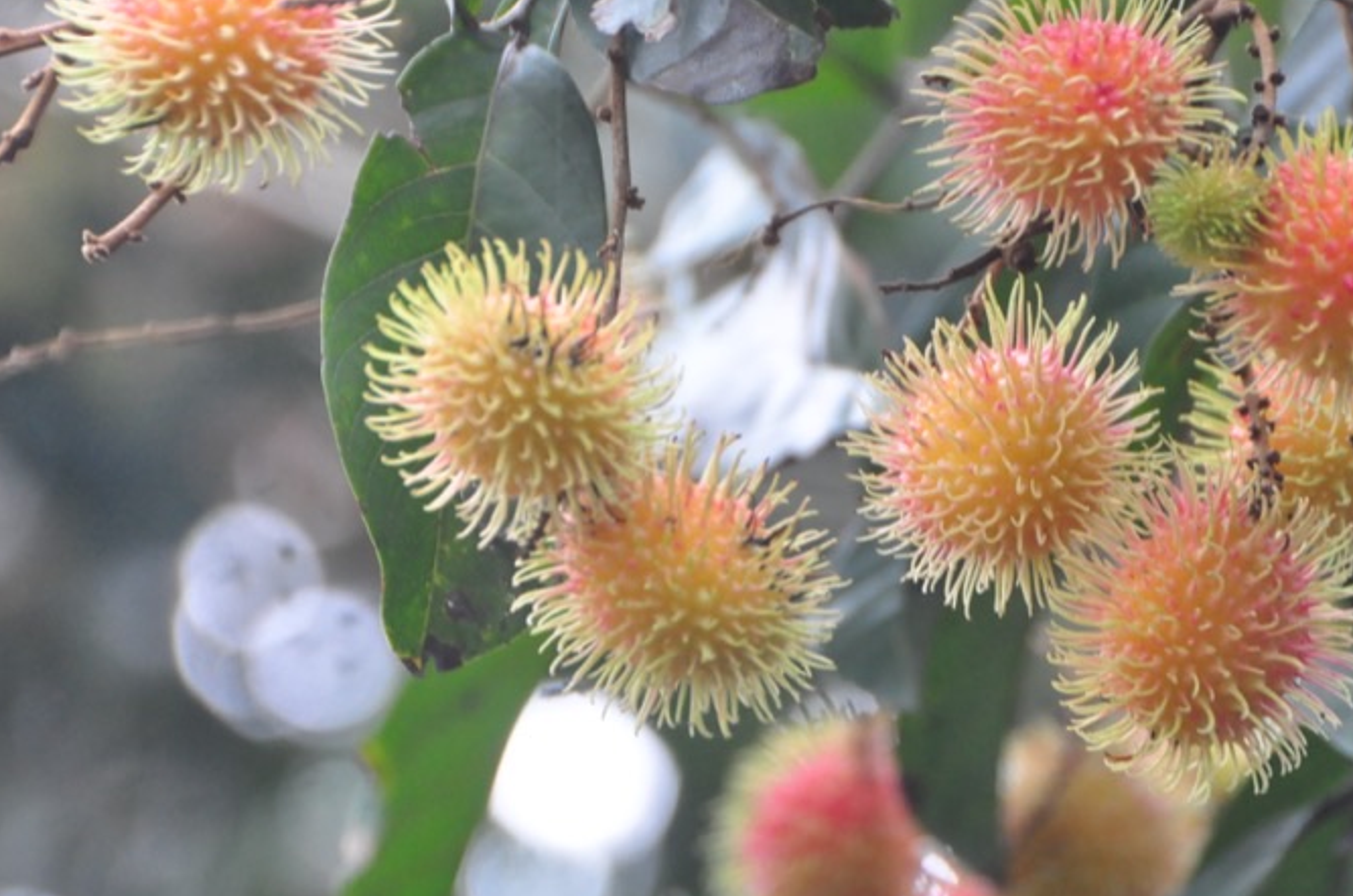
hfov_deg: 5.1
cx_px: 746
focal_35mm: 405
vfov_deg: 3.4
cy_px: 354
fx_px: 15192
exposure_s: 1/125
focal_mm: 200
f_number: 5.6
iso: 1600
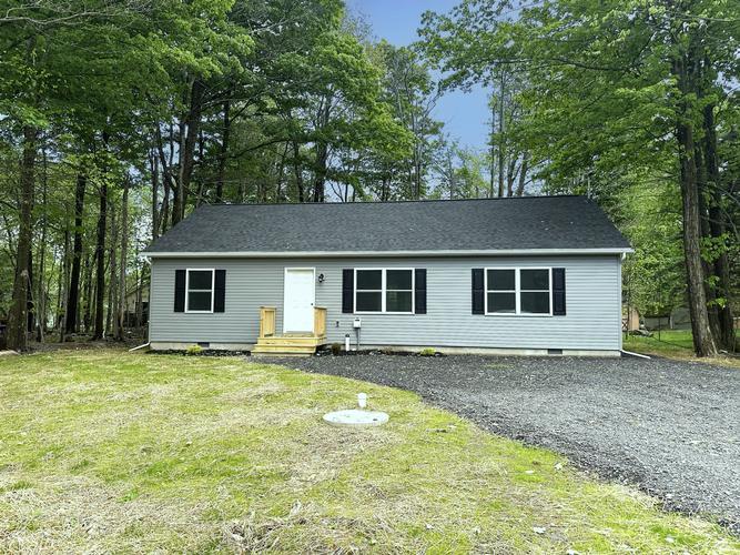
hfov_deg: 71.6
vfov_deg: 56.8
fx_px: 513
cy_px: 278
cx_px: 370
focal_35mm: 24
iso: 80
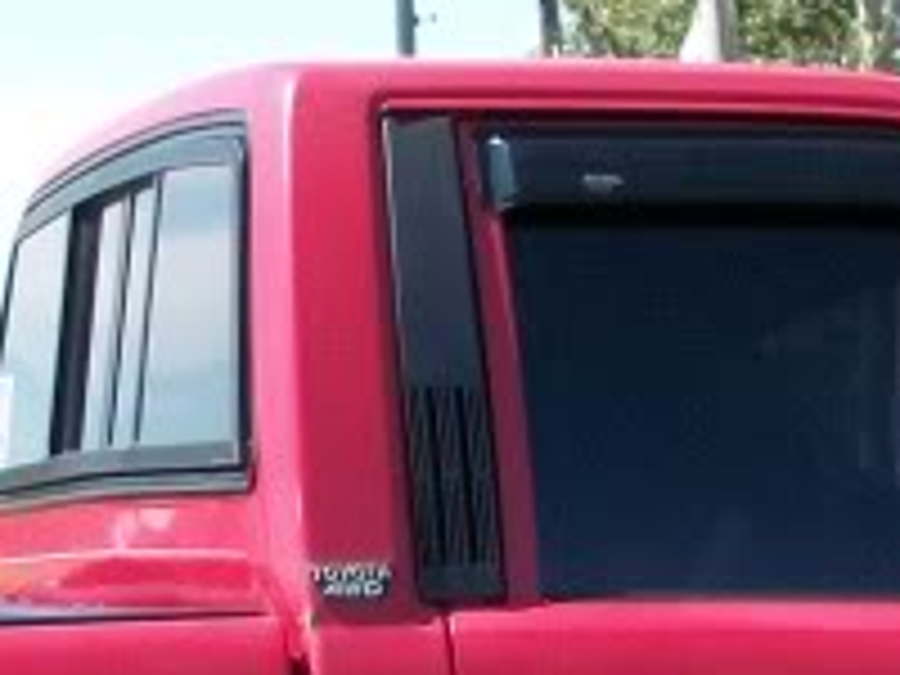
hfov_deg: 11.0
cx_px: 320
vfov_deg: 8.1
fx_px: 4654
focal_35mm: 179
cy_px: 972
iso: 80
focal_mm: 6.3
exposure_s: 1/500
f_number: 3.1
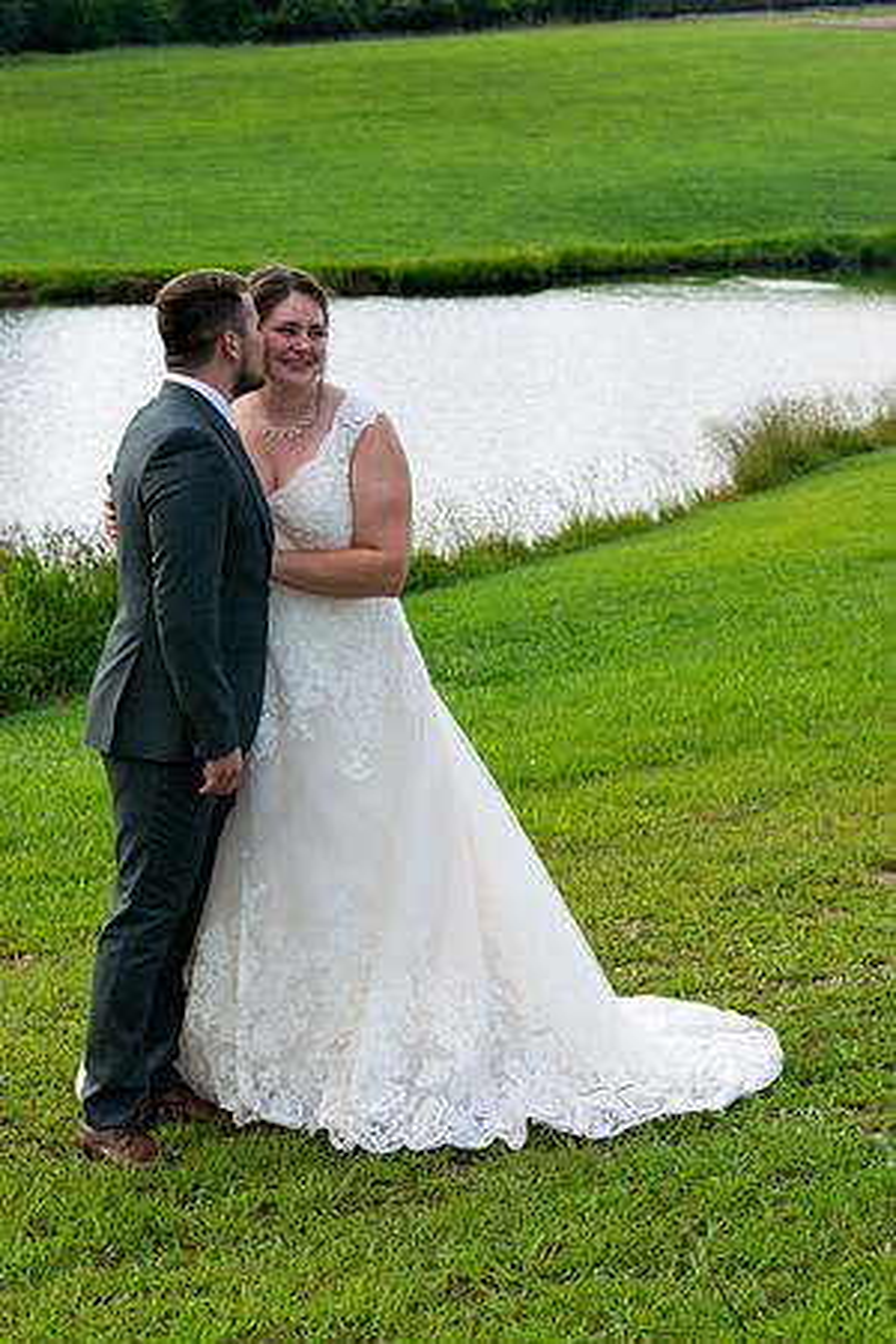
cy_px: 672
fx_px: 3080
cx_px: 448
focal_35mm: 82
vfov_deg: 24.6
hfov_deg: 16.6
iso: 100
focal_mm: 55
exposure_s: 1/200
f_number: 7.1
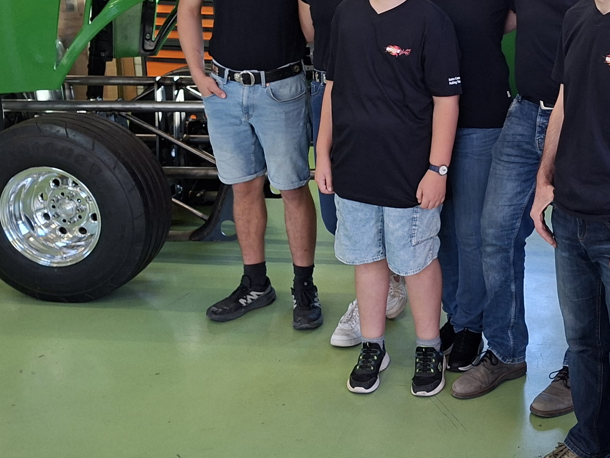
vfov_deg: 28.9
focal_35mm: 50
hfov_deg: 36.6
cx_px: 506
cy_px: 156
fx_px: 881
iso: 125
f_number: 1.8
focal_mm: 5.54
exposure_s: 1/100
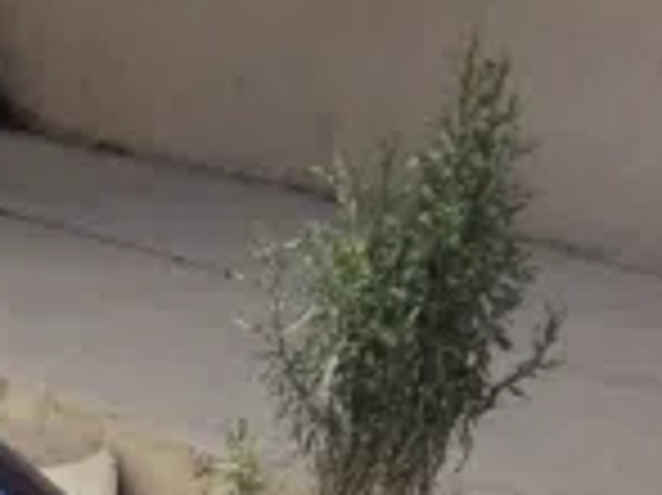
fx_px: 3325
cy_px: 1462
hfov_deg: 9.9
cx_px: -964
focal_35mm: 174
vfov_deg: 7.5
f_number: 1.79
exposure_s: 1/1250
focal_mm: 4.71
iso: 50
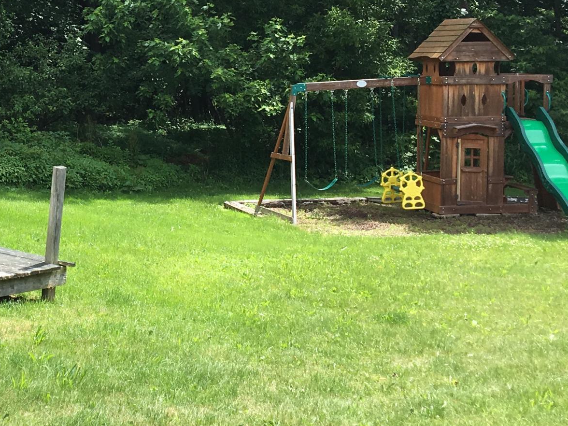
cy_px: 92
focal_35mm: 74
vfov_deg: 19.7
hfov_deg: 25.1
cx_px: 7
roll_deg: +1.5
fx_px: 1214
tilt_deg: +2.5
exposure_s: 1/705
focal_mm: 4.15
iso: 25
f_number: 2.2
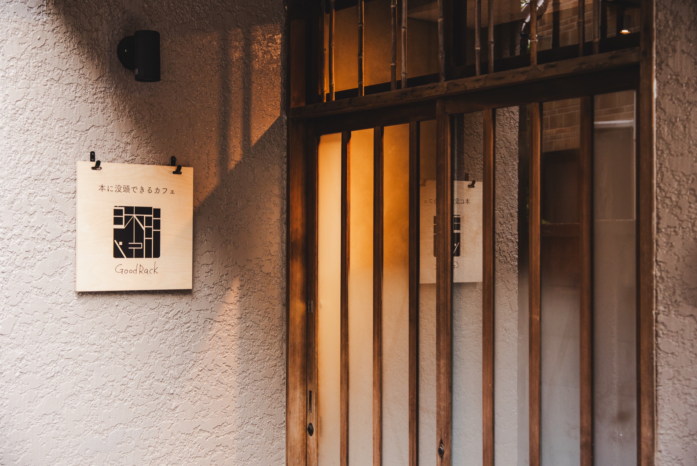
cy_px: 233
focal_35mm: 55
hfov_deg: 36.2
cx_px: 348
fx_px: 1065
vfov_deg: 24.6
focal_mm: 55
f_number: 4.5
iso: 400
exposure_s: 1/80
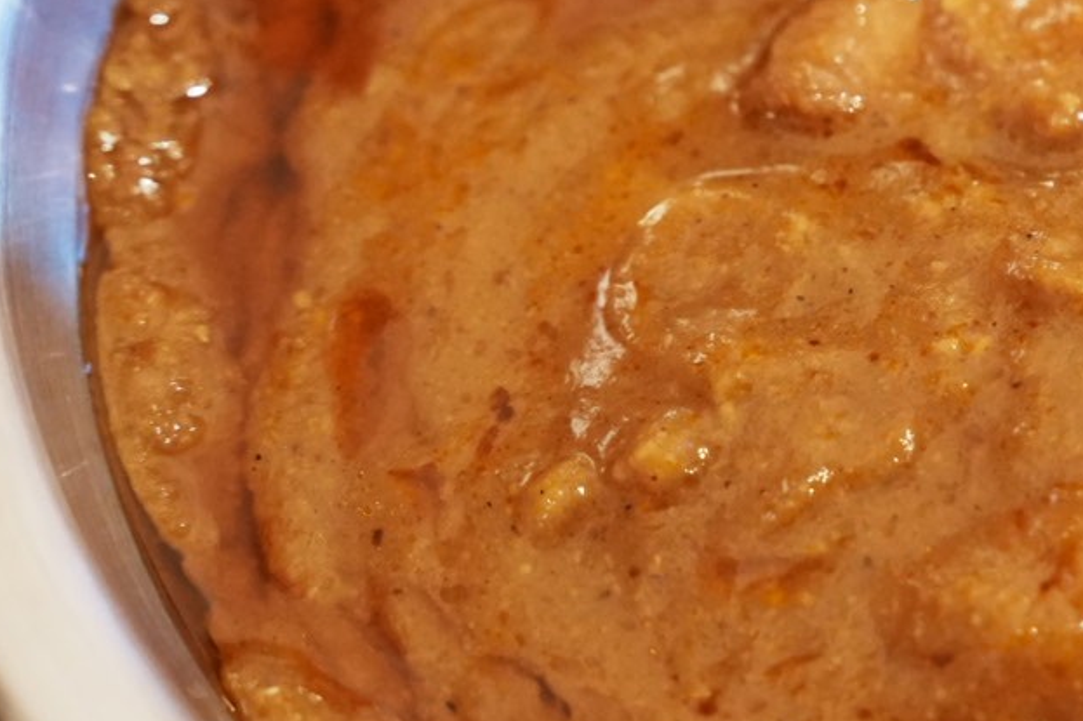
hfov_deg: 14.9
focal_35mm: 135
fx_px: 4060
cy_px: 261
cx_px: 1107
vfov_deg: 10.1
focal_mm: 52
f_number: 4.5
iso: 4000
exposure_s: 1/50
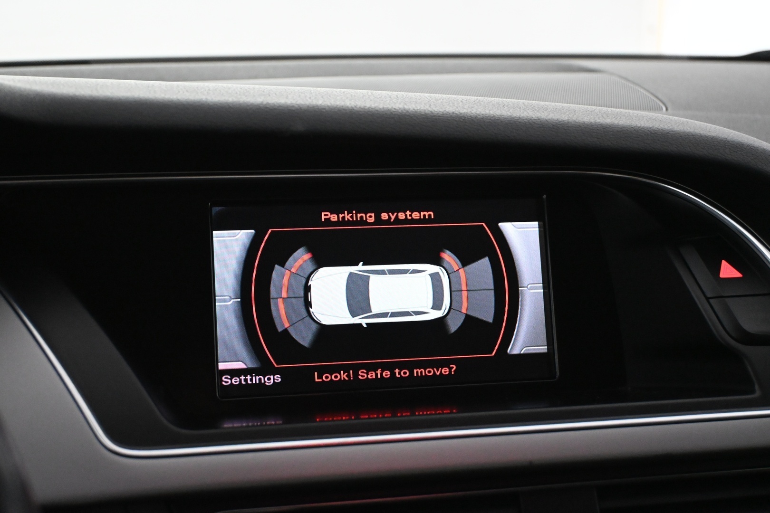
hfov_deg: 35.9
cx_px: 385
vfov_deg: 24.4
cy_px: 256
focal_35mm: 56
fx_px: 1187
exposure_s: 1/60
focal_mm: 37
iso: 5600
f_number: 5.3
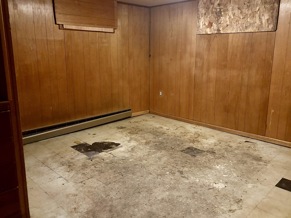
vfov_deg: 48.2
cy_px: 103
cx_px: 150
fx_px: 244
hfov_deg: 61.6
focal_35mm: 29
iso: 1000
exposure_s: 1/30
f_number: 1.6
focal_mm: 5.96
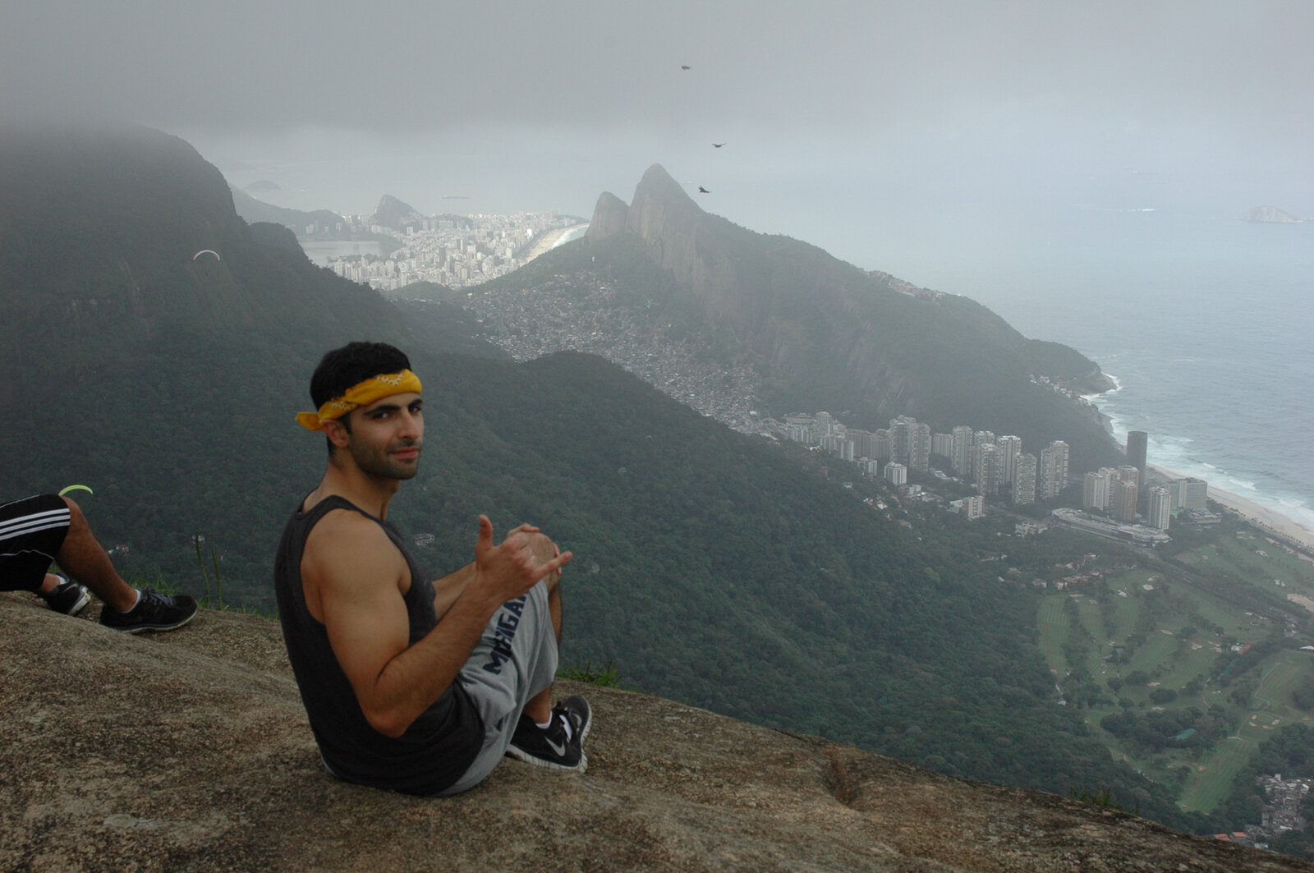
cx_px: 657
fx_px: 1477
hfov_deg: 48.0
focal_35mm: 40
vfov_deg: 32.9
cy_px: 436
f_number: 8
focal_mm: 27
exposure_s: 1/250
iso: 320
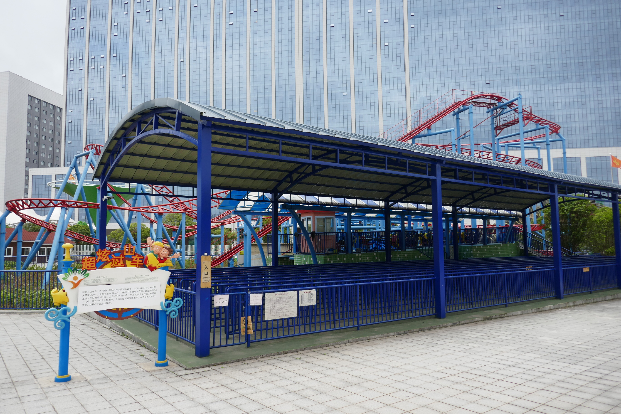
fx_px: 431
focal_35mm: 25
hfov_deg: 71.5
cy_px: 207
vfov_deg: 51.3
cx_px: 310
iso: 125
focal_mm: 9.1
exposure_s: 1/1000
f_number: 2.8
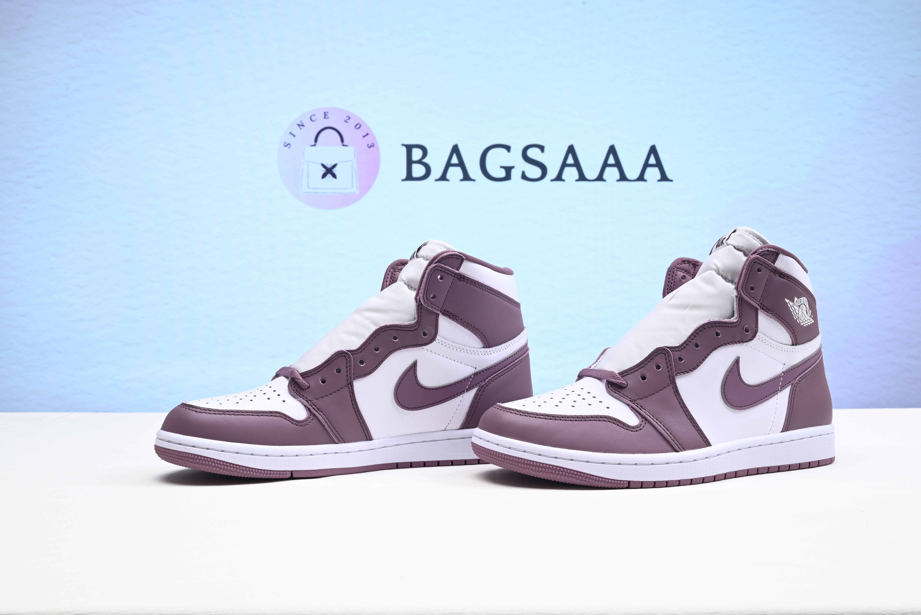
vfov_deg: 36.9
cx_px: 460
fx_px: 921
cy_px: 308
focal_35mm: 36
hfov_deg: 53.1
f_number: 16
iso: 100
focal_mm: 36
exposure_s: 1/2
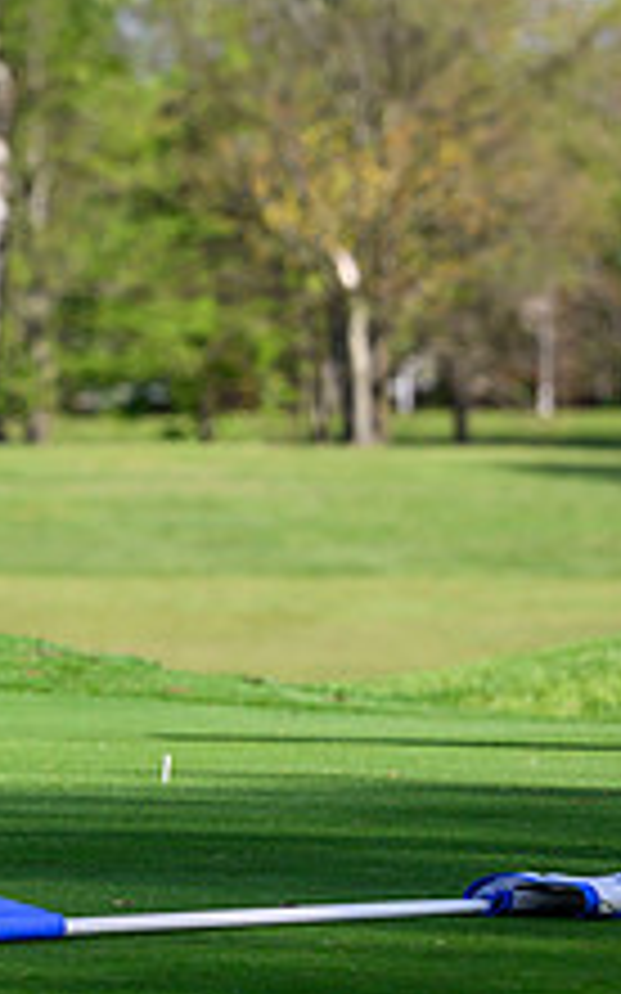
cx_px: -612
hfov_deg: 3.4
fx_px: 10513
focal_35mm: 388
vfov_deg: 5.4
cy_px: 241
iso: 500
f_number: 5
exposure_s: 1/1600
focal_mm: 145
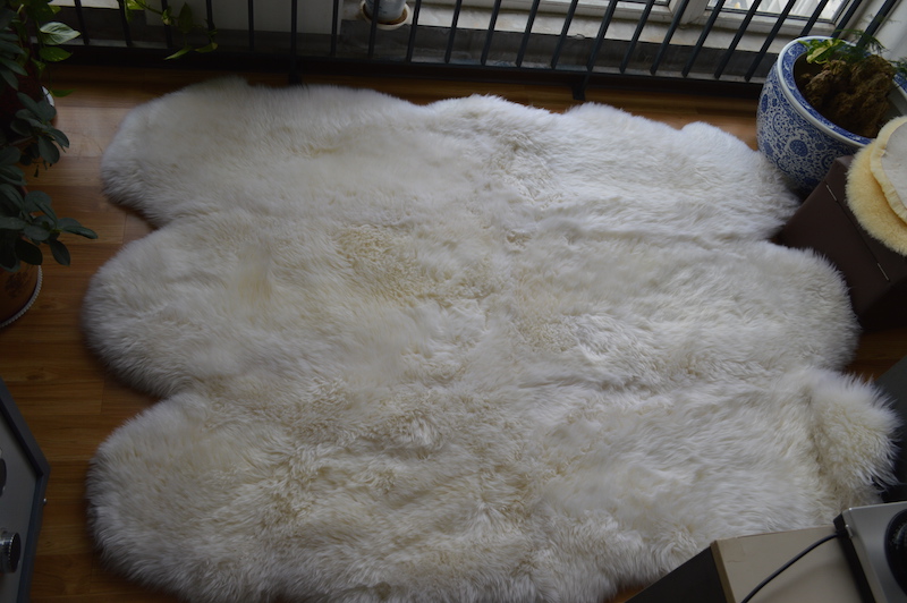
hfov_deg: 62.0
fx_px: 755
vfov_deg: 43.5
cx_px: 454
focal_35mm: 30
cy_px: 302
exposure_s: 1/125
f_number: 5.6
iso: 220
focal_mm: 20
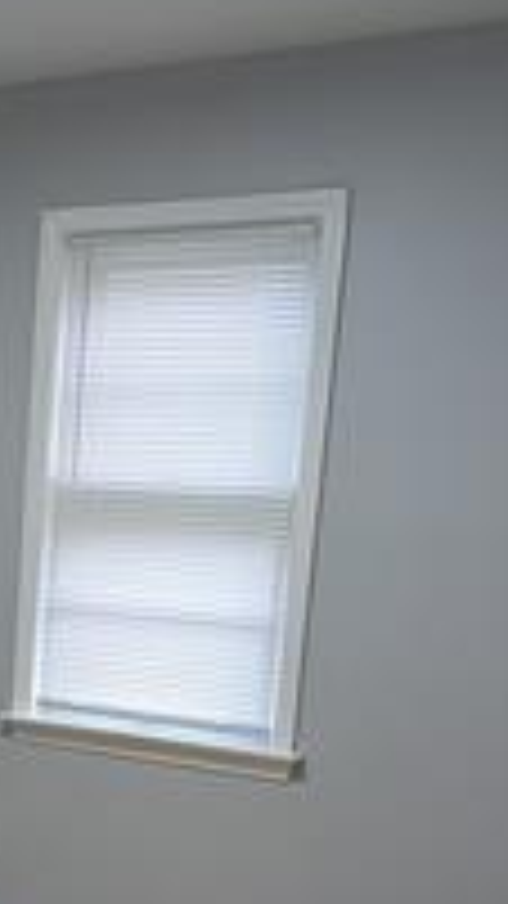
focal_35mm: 50
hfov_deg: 22.7
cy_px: 729
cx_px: -31
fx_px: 1198
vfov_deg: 39.6
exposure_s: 1/30
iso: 50
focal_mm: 2.23
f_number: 1.95
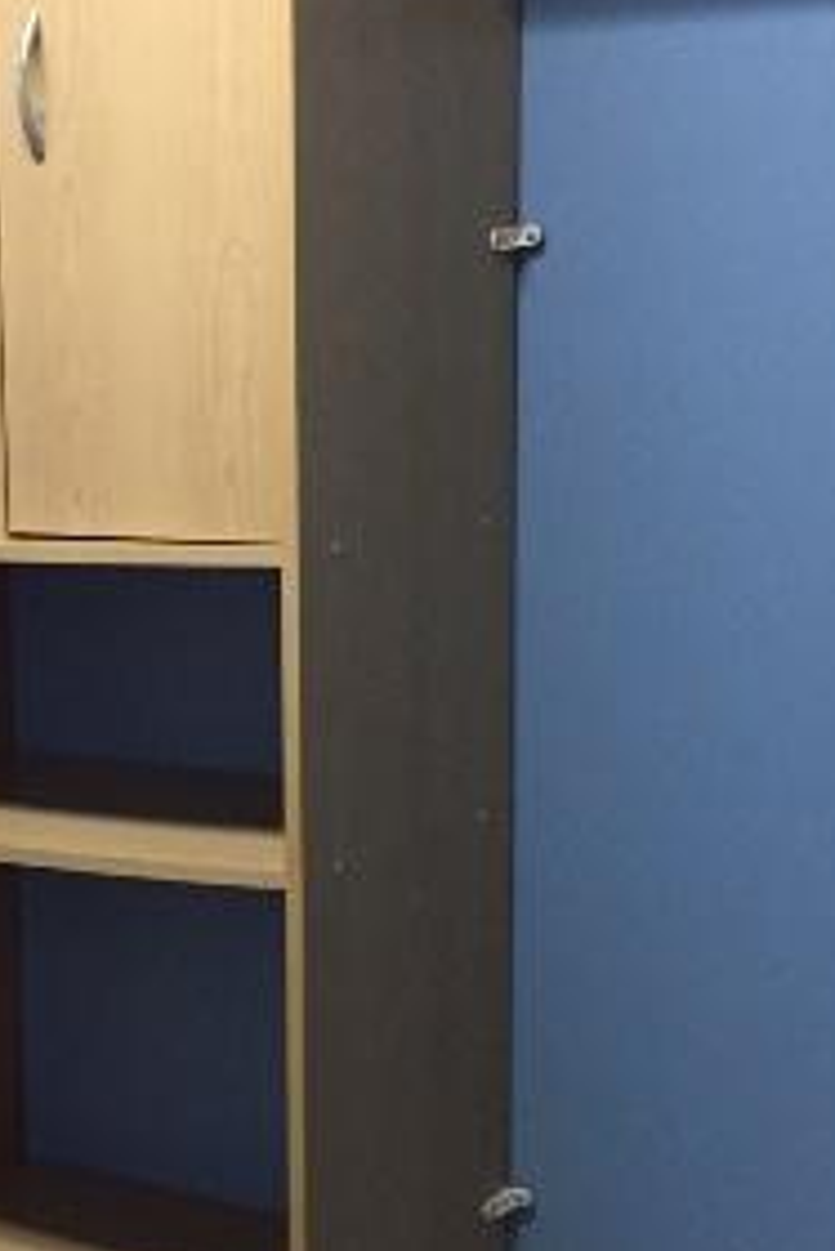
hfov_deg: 19.3
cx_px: 45
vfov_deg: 29.1
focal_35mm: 69
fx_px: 2397
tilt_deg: -11.8
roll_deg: +1.0
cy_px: 809
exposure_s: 1/15
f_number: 2.2
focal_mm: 4.15
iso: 250
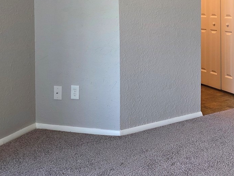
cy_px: 17
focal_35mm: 53
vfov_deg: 26.6
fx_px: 358
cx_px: 235
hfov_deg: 33.1
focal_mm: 6.3
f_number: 1.7
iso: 125
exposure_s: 1/120
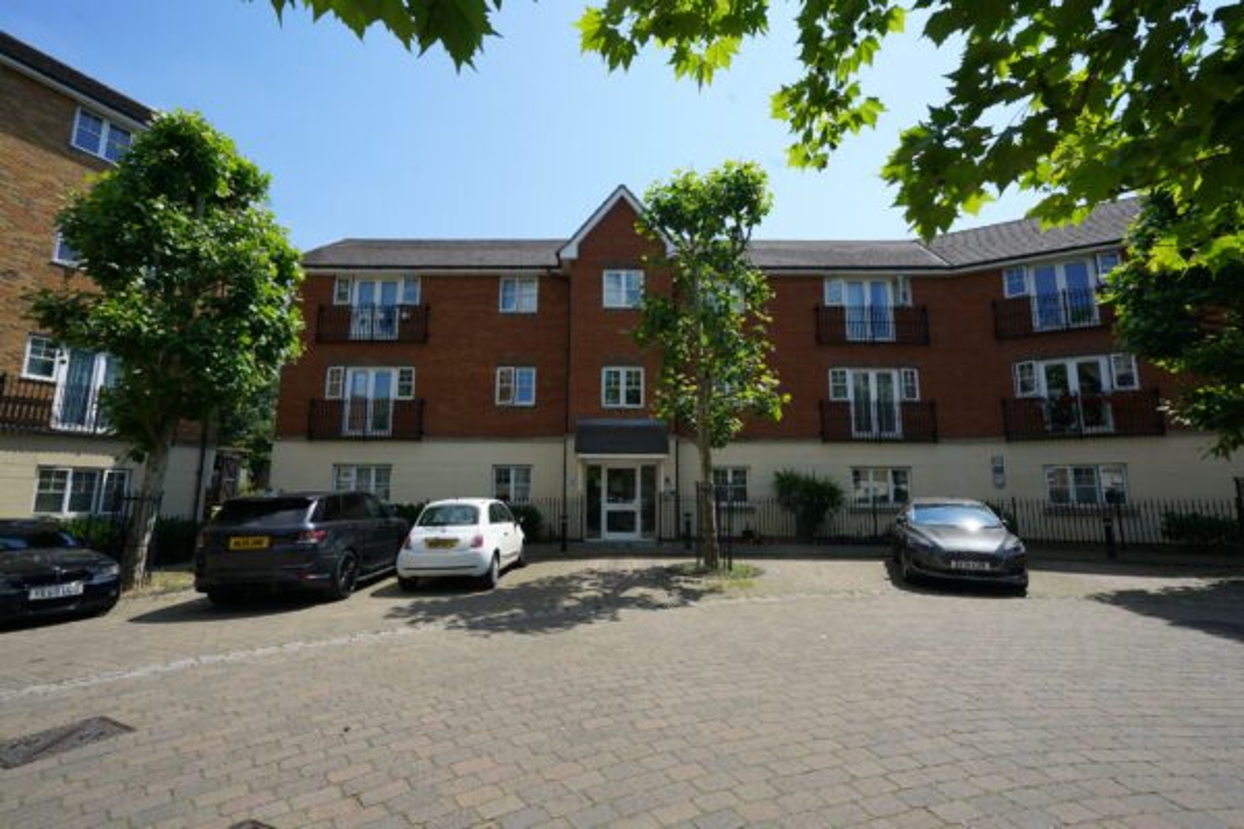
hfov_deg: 96.7
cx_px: 622
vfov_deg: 73.7
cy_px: 414
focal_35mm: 16
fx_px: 553
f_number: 11
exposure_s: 1/125
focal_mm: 16
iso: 100
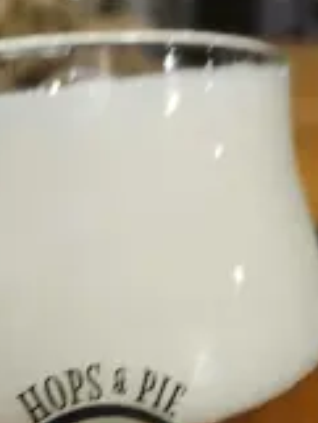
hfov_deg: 25.5
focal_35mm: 57
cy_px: 507
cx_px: 95
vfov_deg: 29.2
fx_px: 697
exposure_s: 1/24
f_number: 1.8
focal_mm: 5.4
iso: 640
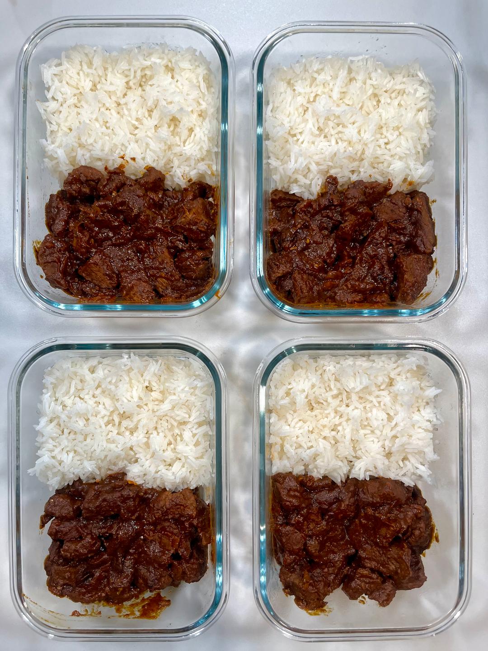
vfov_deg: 67.3
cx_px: 244
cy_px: 326
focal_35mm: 26
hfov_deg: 53.1
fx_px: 489
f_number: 1.6
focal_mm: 5.1
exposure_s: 1/120
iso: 125
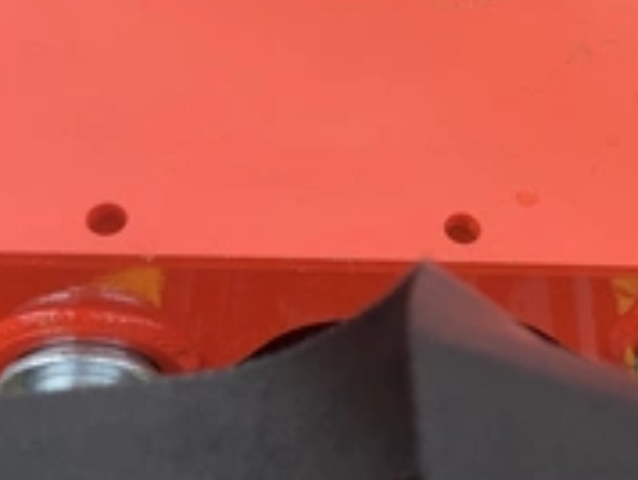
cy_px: 118
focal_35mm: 65
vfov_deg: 22.4
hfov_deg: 29.4
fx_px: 1200
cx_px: 462
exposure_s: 1/141
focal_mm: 3
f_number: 1.8
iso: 20
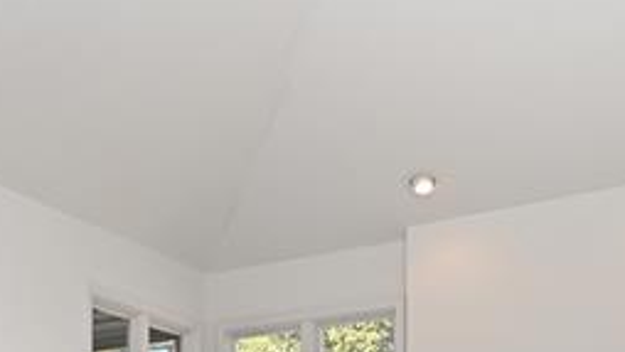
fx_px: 978
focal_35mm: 59
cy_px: 593
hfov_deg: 33.5
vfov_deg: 17.4
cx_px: 62
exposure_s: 1/60
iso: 250
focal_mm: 14
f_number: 9
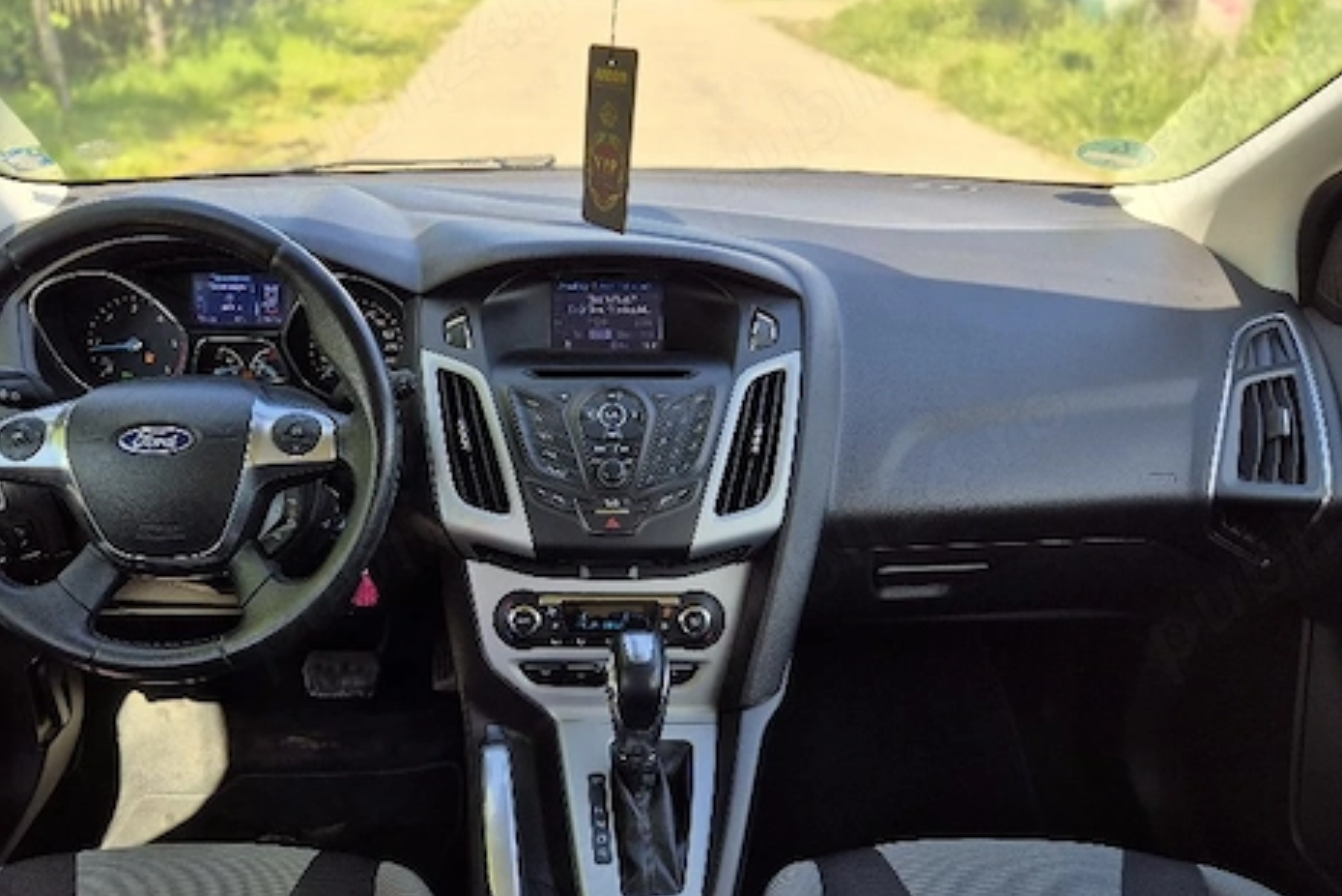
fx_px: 1156
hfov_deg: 59.8
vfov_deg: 42.1
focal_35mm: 31
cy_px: 539
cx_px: 545
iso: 25
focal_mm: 5.4
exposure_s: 1/303
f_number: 1.8
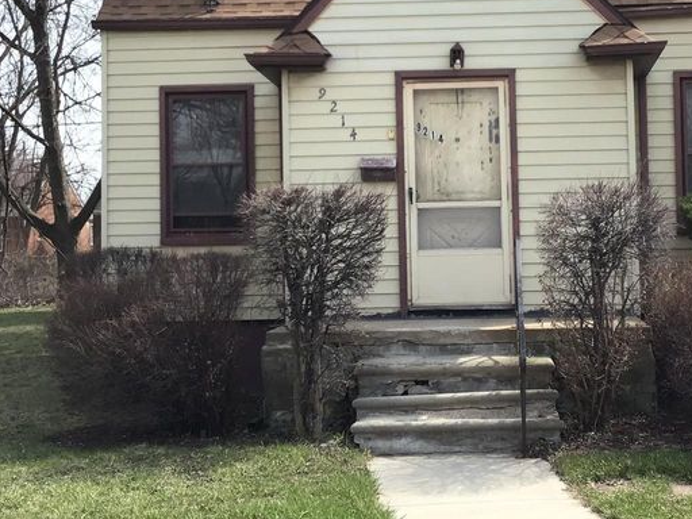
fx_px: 1239
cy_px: 218
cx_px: 428
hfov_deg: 31.1
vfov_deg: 23.6
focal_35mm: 62
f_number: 2.4
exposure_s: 1/668
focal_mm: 3.3
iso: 25
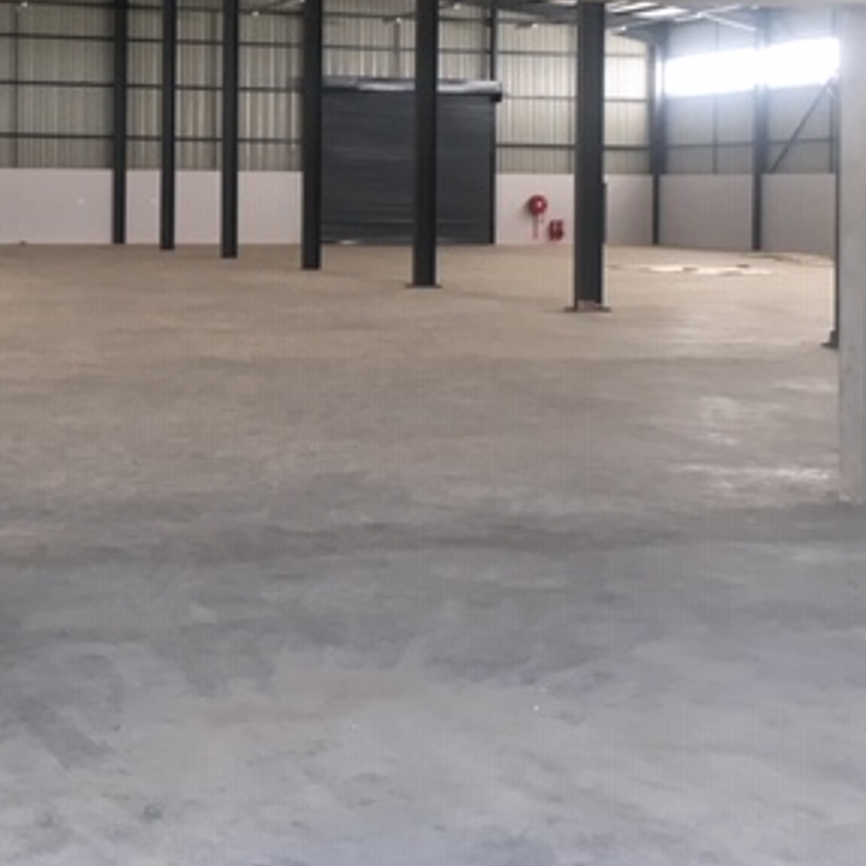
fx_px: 1613
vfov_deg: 29.5
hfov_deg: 29.3
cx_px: 165
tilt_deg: -0.6
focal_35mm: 57
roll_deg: +0.2
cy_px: 195
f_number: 2.2
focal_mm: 4.15
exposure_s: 1/33
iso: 64
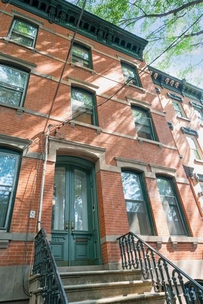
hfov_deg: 53.1
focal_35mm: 24
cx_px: 102
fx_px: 203
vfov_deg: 73.7
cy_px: 152
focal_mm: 24
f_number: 5.6
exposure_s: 1/30
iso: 200
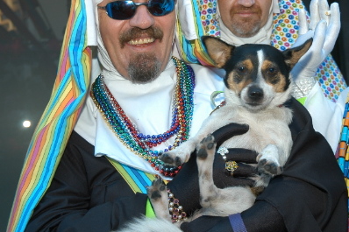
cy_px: 87
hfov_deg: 24.6
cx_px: 246
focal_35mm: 82
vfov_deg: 16.6
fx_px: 795
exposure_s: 1/60
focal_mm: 34
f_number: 4.5
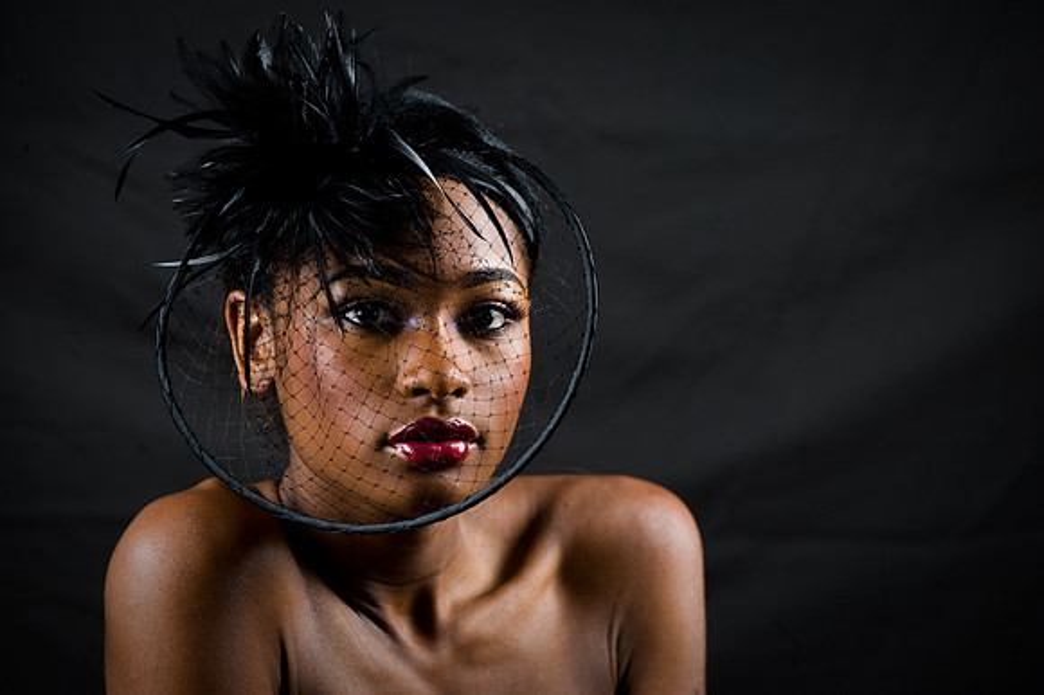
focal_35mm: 160
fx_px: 4637
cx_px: 522
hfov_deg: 12.8
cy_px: 348
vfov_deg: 8.6
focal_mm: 160
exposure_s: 1/125
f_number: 5.6
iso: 320
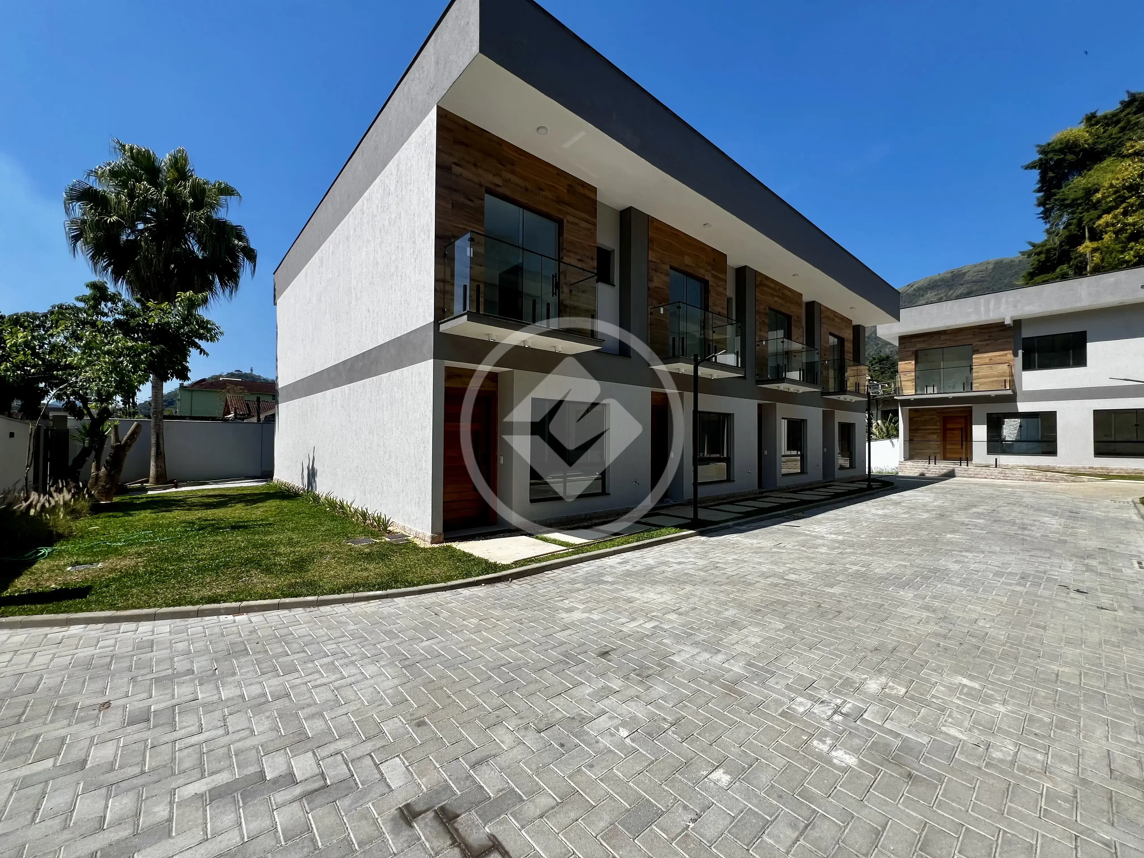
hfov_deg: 106.2
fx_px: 430
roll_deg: +0.0
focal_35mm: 13
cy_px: 429
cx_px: 572
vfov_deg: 89.9
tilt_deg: +1.1
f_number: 1.8
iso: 32
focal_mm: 1.57
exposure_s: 1/1449
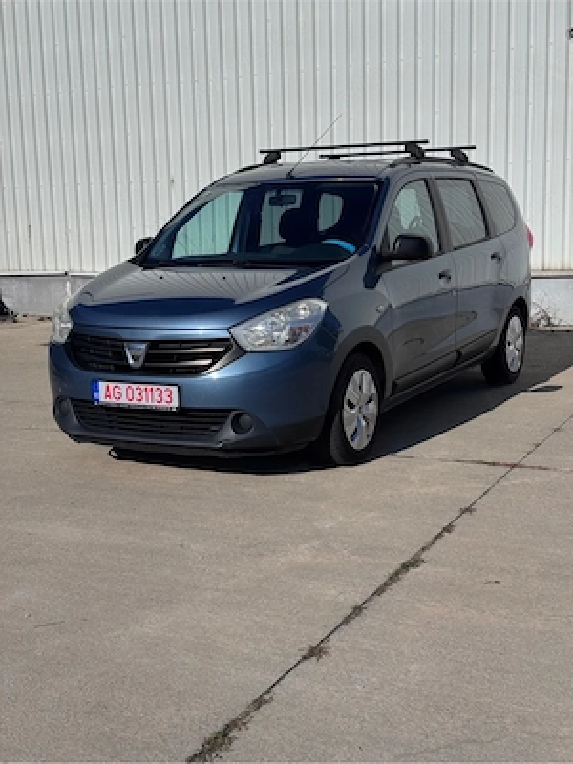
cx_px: 286
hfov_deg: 30.3
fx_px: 1059
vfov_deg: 39.7
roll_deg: +2.0
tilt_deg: -7.8
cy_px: 382
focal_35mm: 48
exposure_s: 1/15385
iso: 80
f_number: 1.78
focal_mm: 6.76
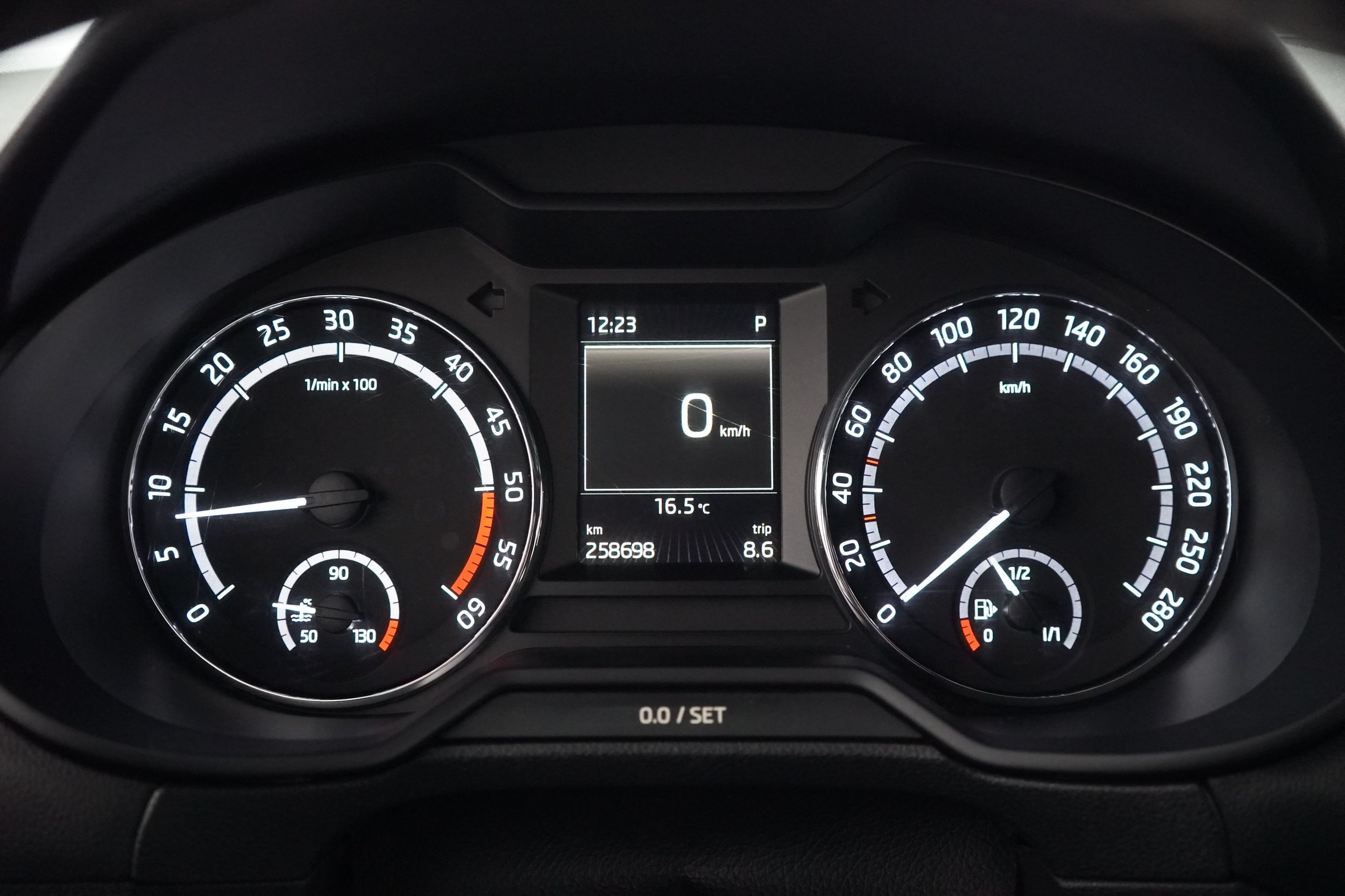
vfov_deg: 31.9
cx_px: 672
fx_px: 1569
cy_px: 448
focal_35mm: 42
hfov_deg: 46.4
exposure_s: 1/50
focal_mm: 28
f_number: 3.5
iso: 12800
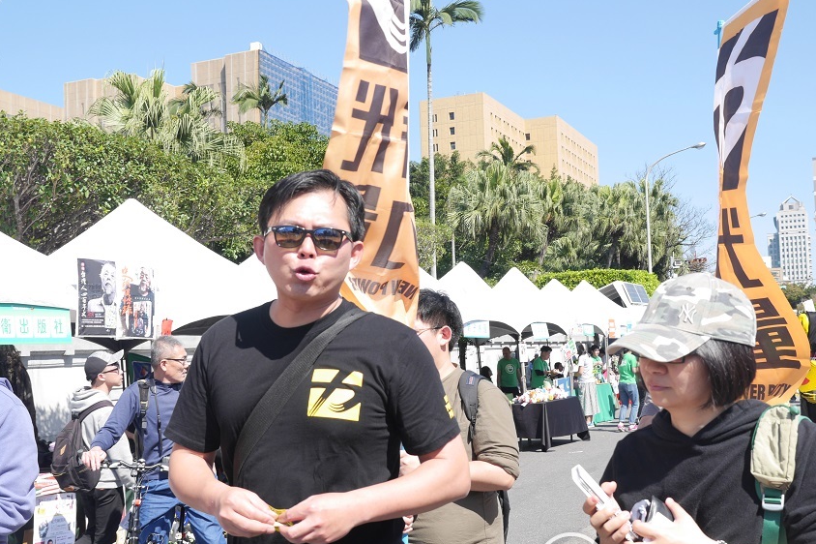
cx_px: 407
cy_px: 305
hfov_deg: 44.5
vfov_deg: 30.5
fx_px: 997
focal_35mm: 44
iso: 200
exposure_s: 1/400
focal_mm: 21
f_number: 5.6
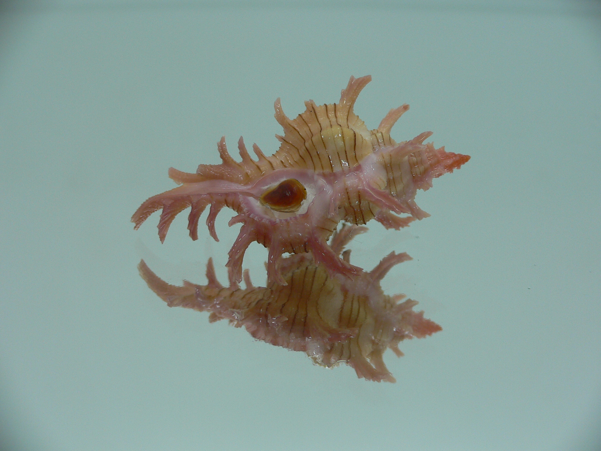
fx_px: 608
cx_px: 300
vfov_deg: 40.7
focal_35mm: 35
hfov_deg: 52.6
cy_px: 226
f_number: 2.8
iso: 80
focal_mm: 4.6
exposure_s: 1/60
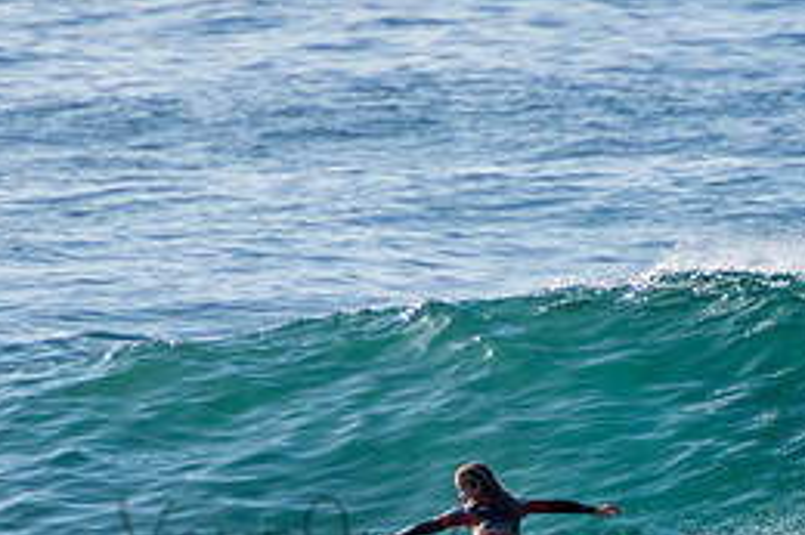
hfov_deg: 1.5
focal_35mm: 1339
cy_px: 518
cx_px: 437
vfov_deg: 1.0
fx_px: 29921
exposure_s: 1/2000
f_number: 5.6
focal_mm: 400
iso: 220
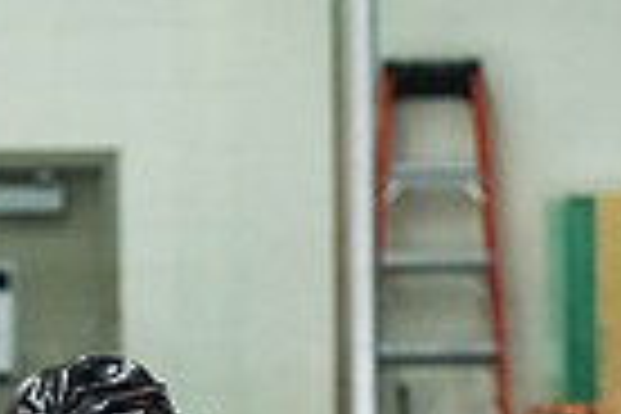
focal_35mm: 486
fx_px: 8383
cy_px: 825
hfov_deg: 4.2
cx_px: 419
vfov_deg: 2.8
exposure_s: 1/640
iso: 2800
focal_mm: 105
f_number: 2.8
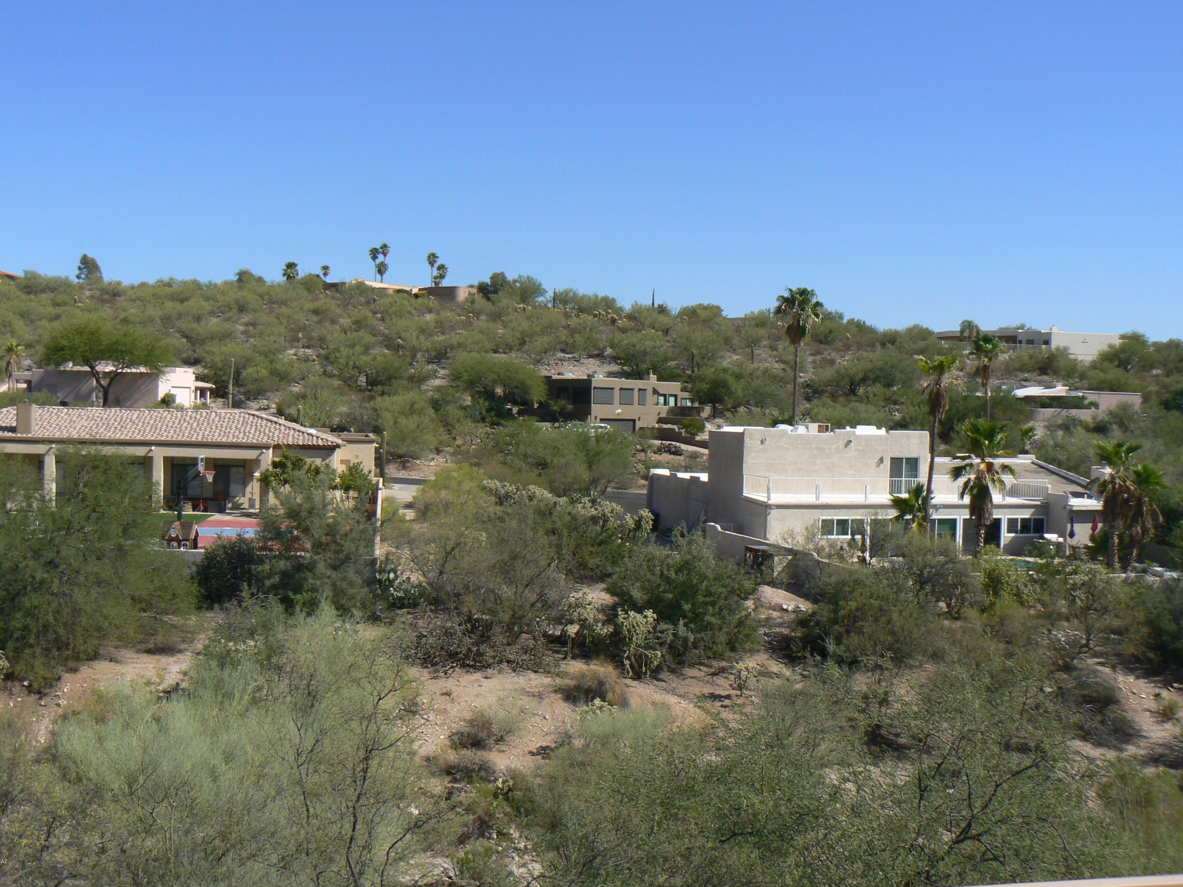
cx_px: 577
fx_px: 1264
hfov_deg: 50.1
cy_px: 434
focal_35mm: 37
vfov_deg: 38.7
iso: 80
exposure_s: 1/500
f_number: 5.6
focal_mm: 6
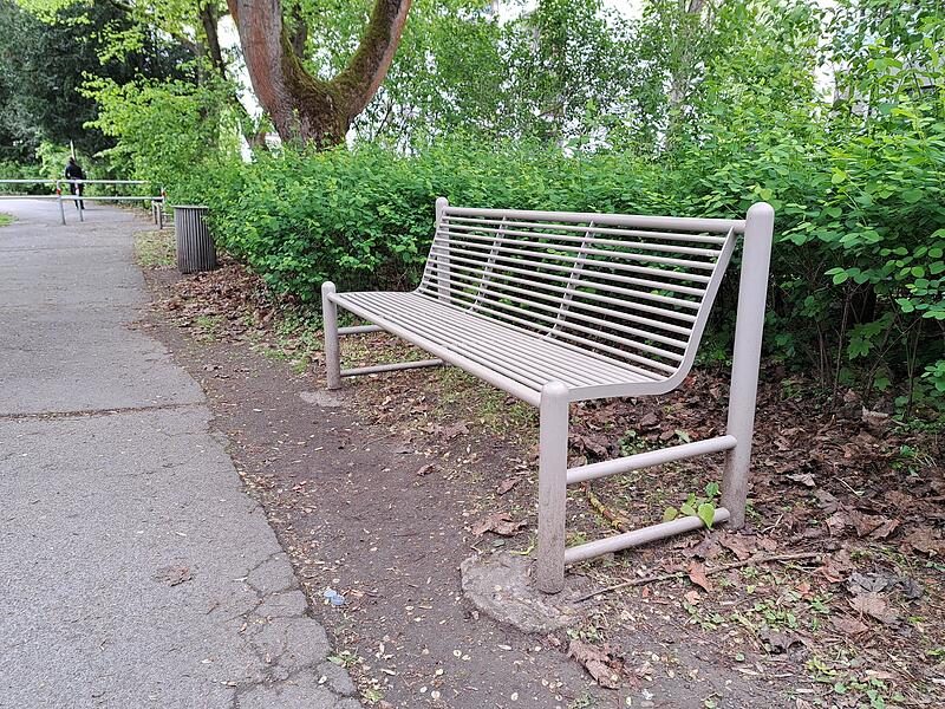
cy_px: 354
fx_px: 655
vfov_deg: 56.8
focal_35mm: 24
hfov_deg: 71.6
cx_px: 472
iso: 50
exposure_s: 1/50
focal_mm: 5.23
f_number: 1.8
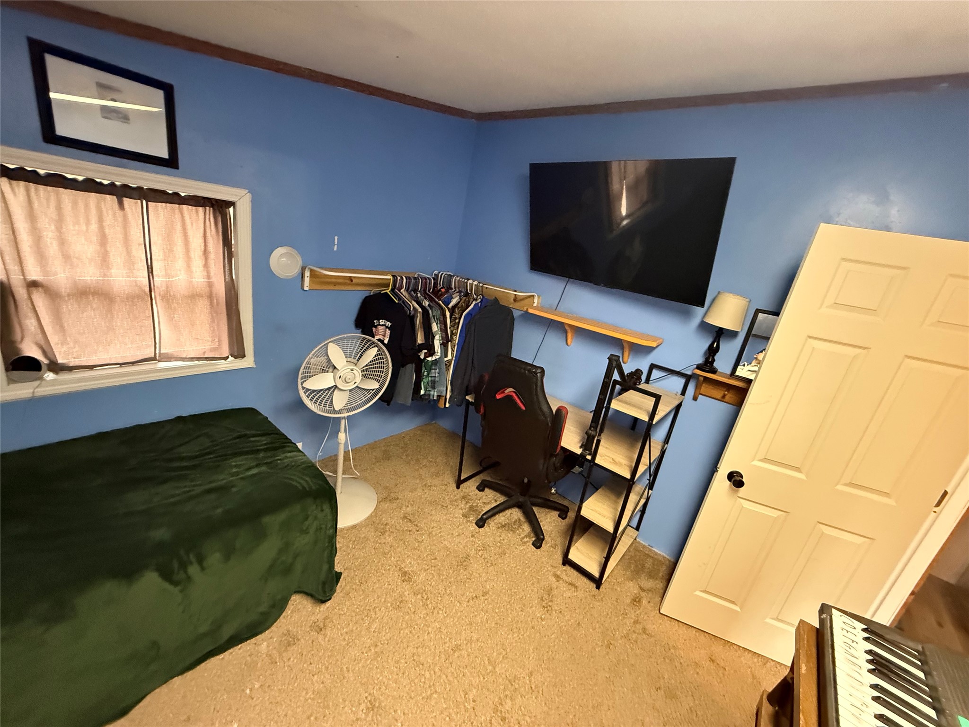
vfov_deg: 85.7
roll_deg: -9.2
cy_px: 364
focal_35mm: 14
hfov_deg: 102.1
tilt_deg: -17.3
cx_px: 484
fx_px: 392
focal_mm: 2.22
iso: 1000
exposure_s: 1/40
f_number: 2.2
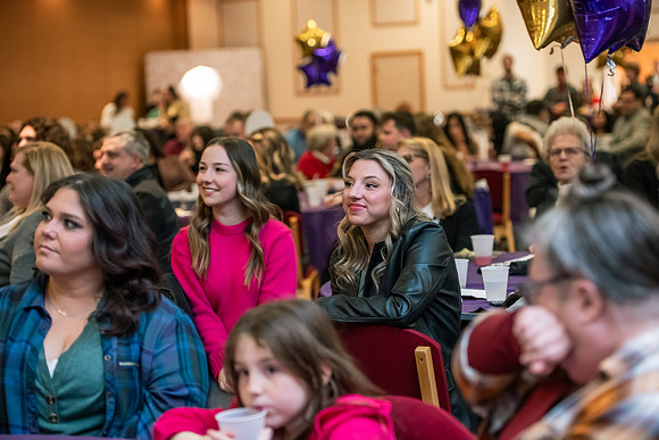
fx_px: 1575
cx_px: 330
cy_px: 220
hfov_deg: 23.6
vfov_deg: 15.9
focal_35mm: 86
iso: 2500
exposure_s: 1/160
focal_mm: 86
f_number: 3.2
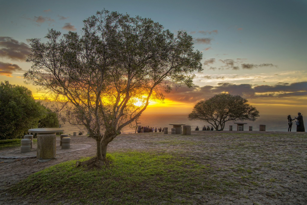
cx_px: 154
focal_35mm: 27
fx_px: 230
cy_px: 102
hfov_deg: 67.4
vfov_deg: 47.9
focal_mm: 18
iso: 200
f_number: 3.6
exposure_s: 1/125
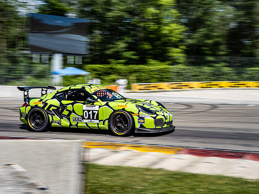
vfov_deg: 29.1
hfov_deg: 38.2
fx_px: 374
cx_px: 130
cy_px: 97
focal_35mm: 50
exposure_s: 1/125
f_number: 13
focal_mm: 25
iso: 64
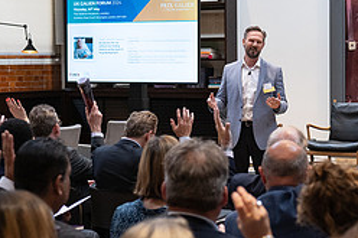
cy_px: 142
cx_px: 238
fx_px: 1163
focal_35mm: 117
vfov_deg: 11.7
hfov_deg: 17.5
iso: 2500
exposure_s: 1/500
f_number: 3.5
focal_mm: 50
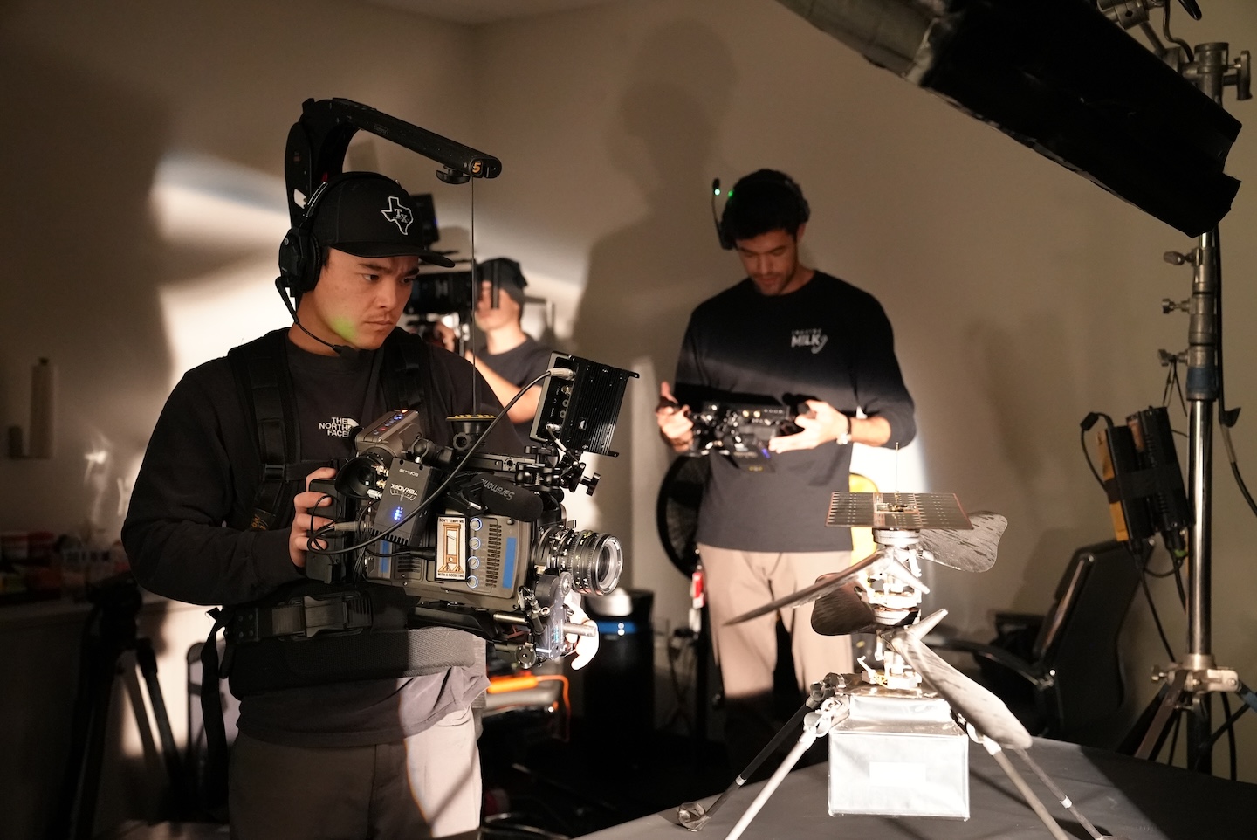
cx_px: 628
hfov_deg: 39.6
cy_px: 420
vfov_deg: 27.0
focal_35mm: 50
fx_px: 1747
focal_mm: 50
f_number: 4
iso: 12800
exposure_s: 1/160
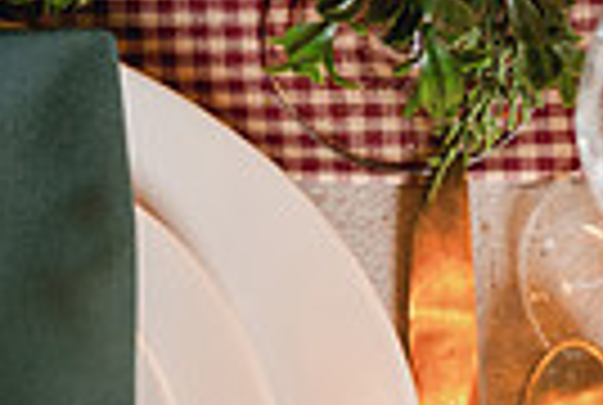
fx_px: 3844
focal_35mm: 229
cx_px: -191
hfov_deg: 8.8
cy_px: 99
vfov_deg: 6.0
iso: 400
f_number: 3.2
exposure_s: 1/80
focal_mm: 50
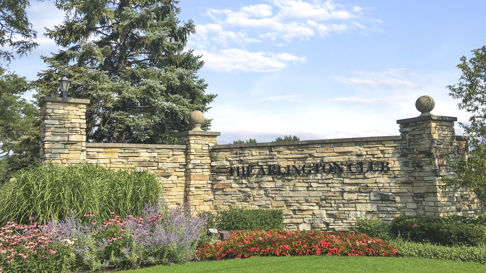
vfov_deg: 36.7
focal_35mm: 32
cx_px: 246
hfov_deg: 61.0
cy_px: 125
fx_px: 412
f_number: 2.2
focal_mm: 4.15
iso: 25
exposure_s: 1/1400
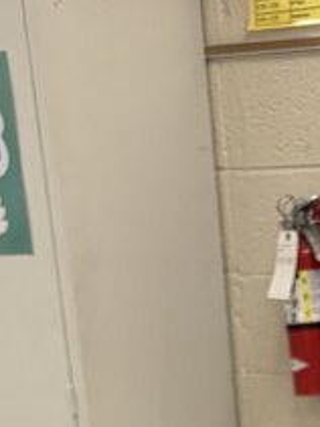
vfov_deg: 13.2
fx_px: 1555
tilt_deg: -26.6
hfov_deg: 11.4
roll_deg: +2.8
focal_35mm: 126
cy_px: 890
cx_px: 421
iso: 125
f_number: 1.6
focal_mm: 5.96
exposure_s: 1/60
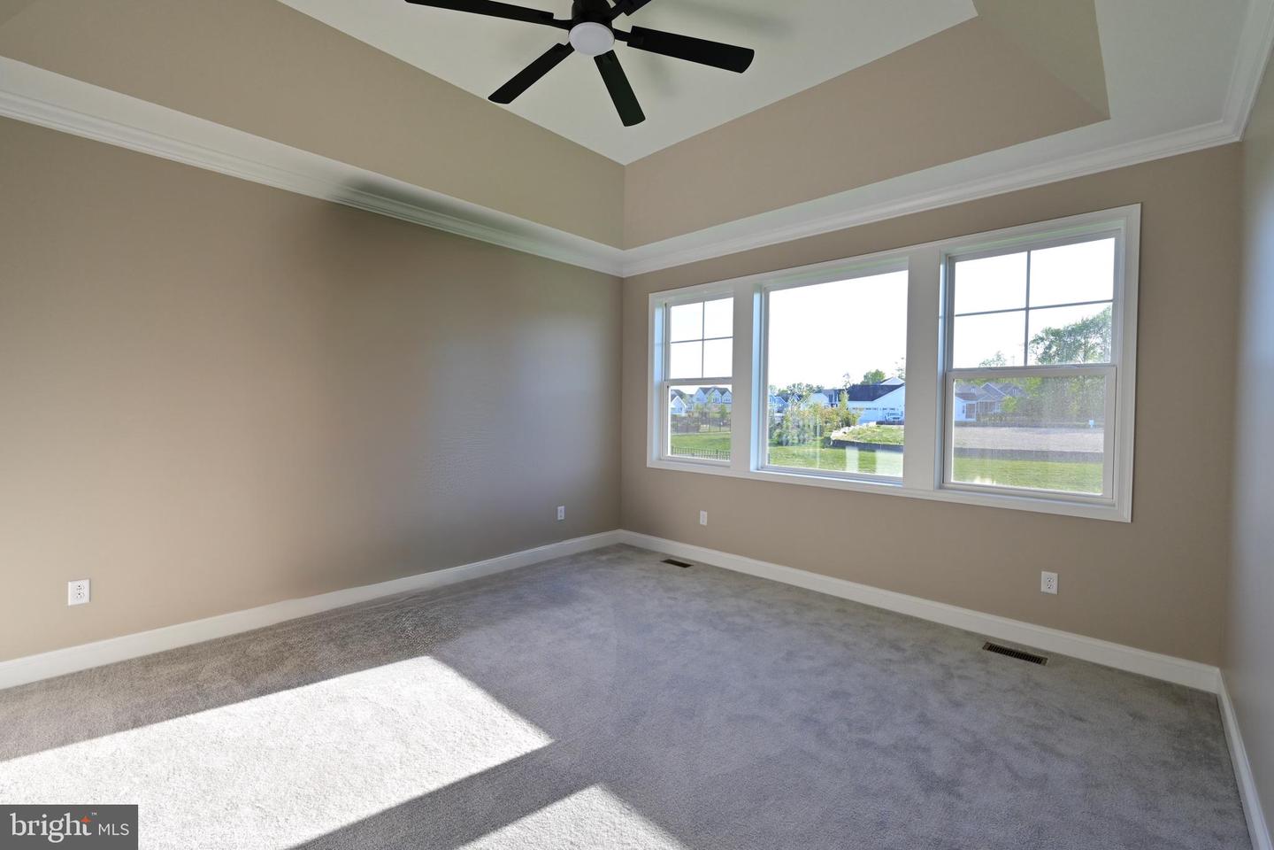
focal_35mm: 14
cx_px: 637
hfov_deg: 104.3
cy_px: 425
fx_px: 495
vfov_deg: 81.2
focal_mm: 14
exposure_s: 1/50
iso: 200
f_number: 10
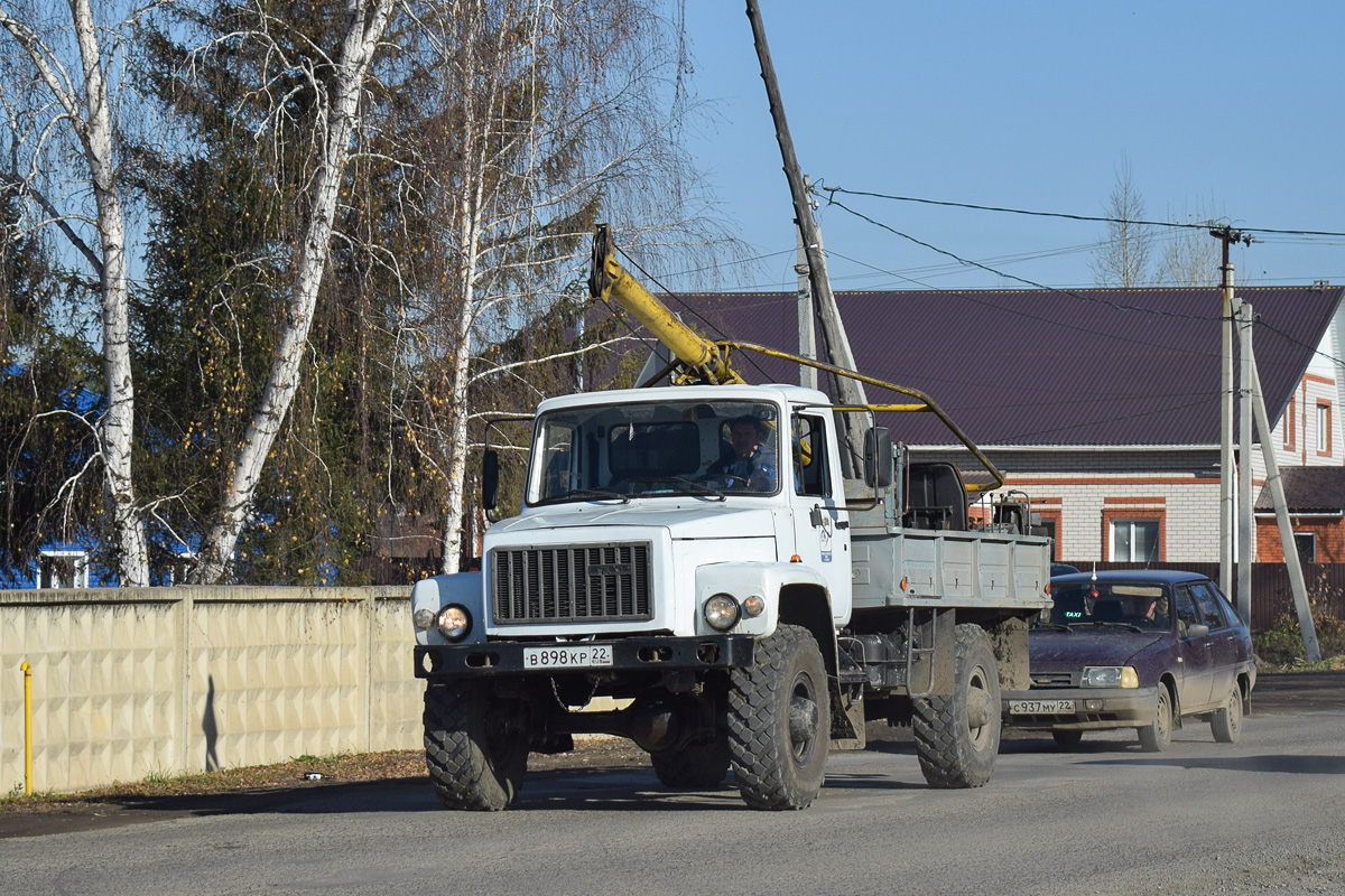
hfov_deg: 24.6
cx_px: 672
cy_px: 448
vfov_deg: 16.6
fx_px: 3082
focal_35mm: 82
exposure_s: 1/800
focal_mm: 55
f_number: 6.3
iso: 100
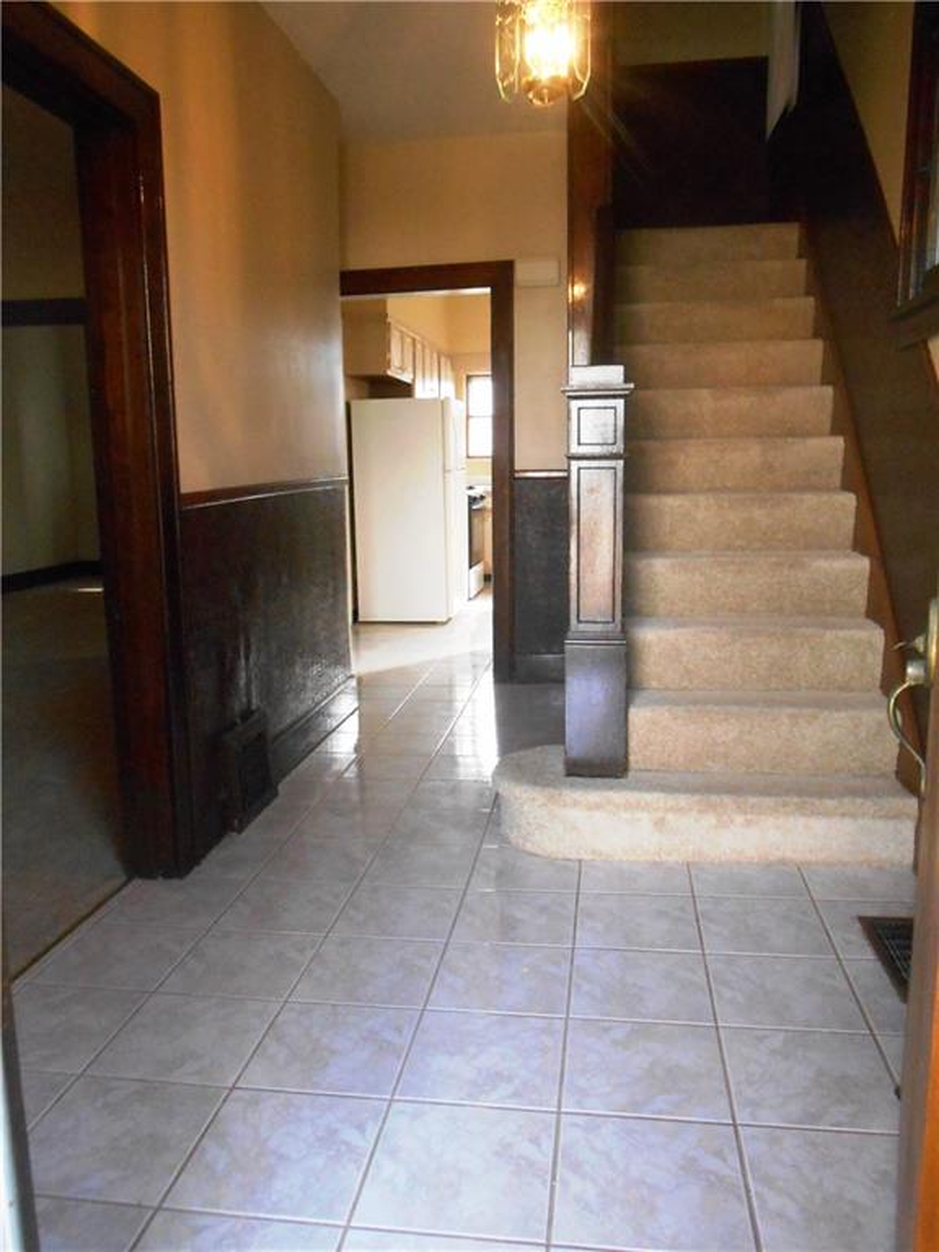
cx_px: 470
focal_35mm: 26
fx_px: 940
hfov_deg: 53.1
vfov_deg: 67.3
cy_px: 626
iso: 800
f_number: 3.4
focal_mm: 4.7
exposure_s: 1/100
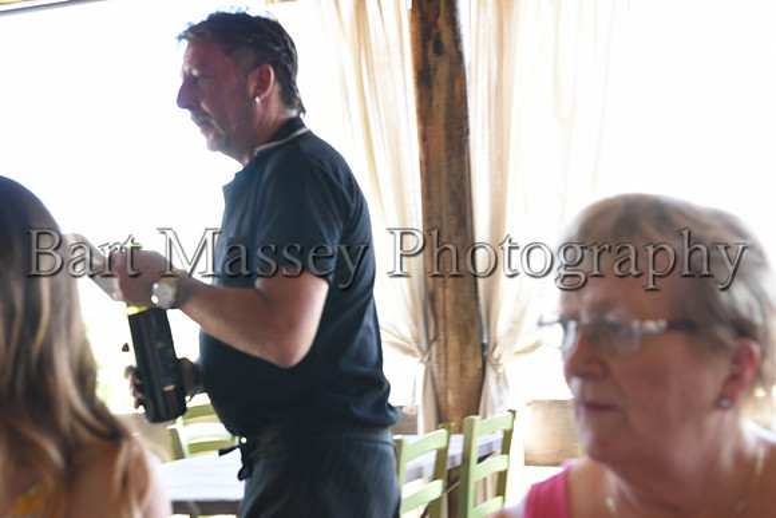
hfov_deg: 38.2
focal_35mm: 52
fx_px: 1121
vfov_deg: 26.0
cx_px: 388
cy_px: 259
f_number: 9
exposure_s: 1/125
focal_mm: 52
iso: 3200
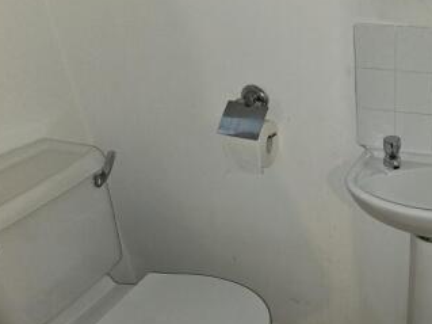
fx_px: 524
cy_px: 237
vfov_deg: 33.7
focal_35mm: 42
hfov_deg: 41.7
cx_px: 377
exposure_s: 1/50
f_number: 1.8
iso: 80
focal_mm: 5.4
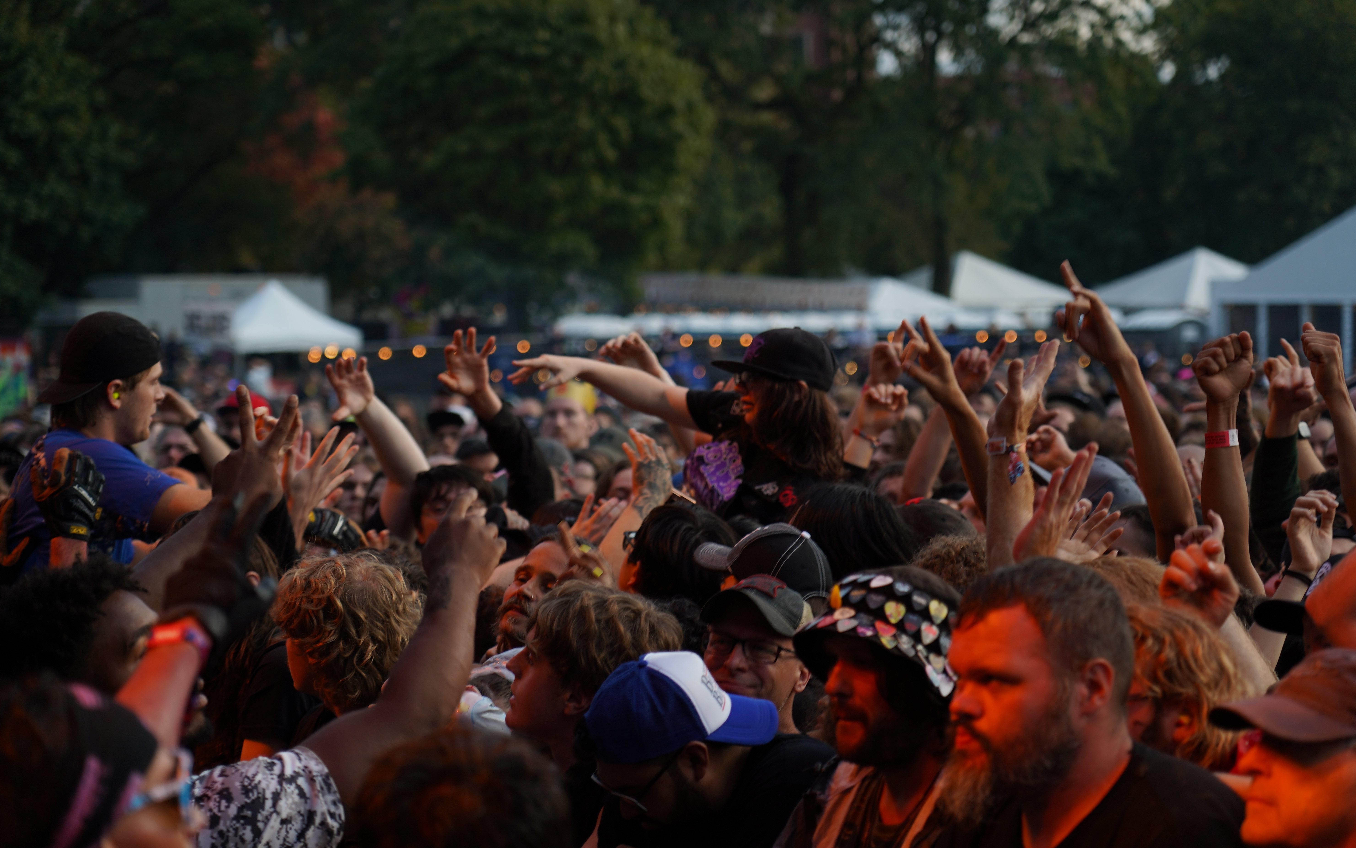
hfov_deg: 19.3
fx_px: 3991
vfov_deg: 12.1
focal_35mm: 108
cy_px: 448
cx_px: 674
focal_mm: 105
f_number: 4
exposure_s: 1/125
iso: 100
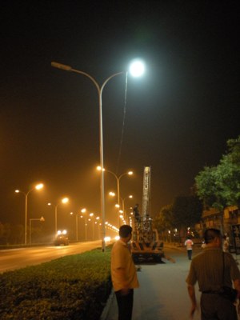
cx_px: 120
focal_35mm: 38
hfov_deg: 37.7
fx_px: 351
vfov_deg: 49.0
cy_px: 160
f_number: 3.1
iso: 400
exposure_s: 1/7.3
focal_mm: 6.3
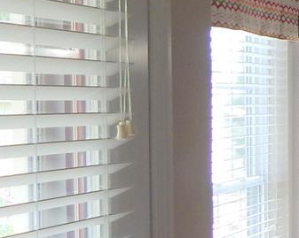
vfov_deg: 15.1
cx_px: 703
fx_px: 902
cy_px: 154
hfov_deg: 13.8
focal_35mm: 102
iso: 125
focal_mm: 4
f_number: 3
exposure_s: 1/60
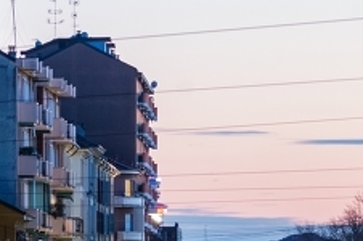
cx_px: 90
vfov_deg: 2.1
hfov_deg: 3.1
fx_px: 6686
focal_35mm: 664
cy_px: 275
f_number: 8
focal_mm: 150
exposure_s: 2
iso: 400
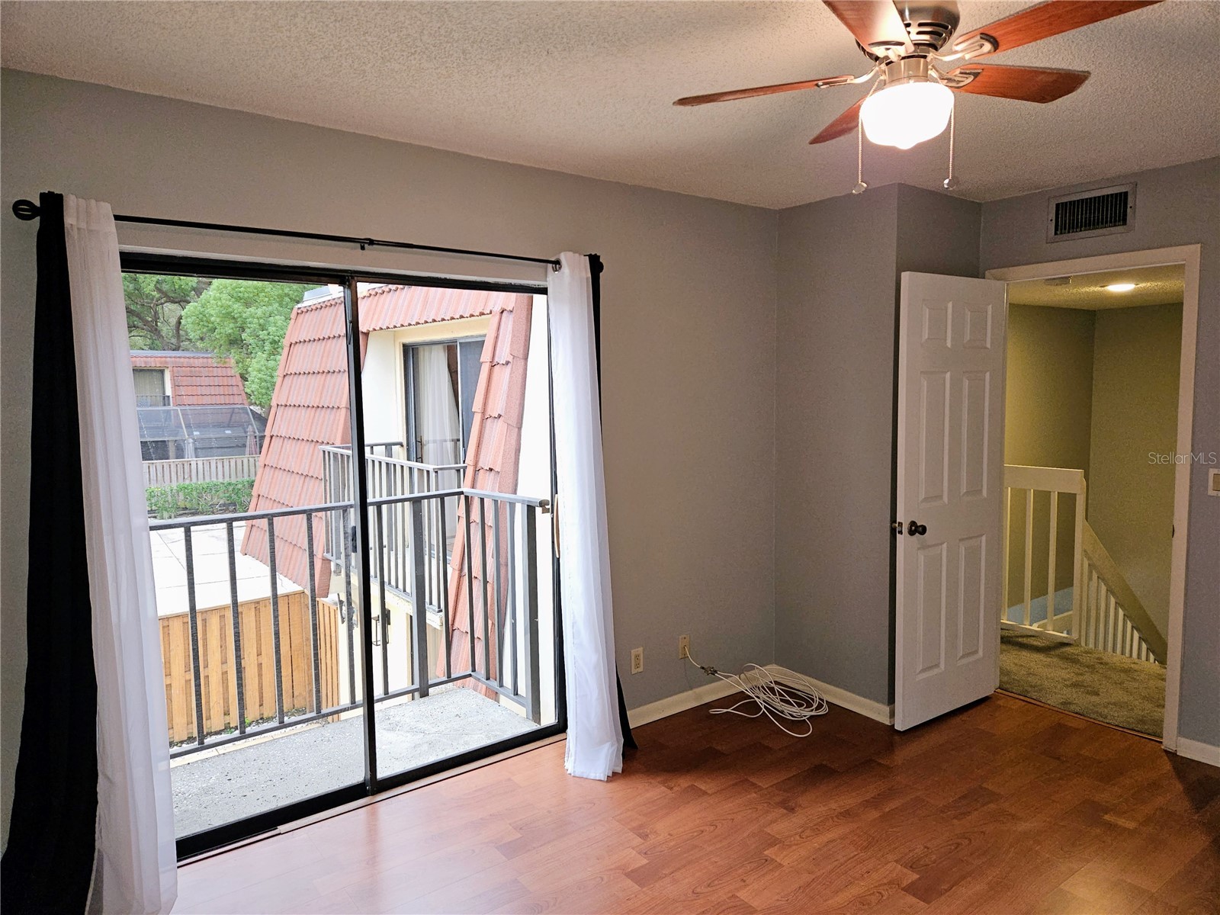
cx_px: 610
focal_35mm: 23
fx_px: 811
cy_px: 458
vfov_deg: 58.9
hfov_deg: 73.9
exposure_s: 1/60
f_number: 1.8
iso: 125
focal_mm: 5.4
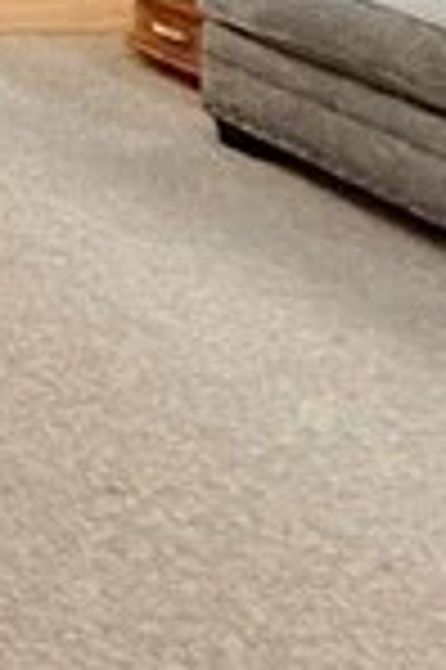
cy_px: -400
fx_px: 1863
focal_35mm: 100
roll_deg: -0.3
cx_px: -996
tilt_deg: -1.8
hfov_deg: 9.6
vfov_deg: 17.8
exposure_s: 1/120
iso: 500
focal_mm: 2.22
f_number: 2.2
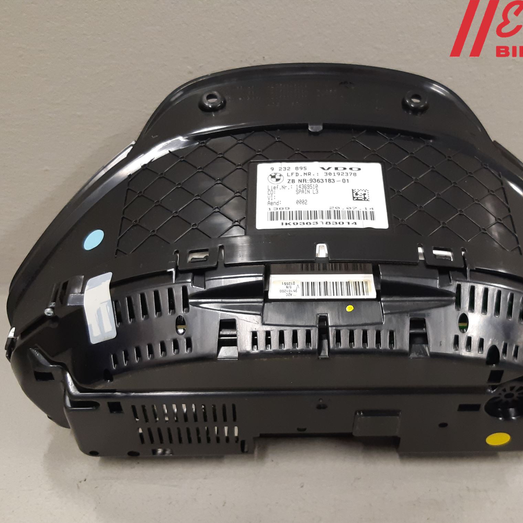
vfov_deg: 52.5
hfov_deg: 52.2
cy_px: 263
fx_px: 530
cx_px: 308
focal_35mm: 31
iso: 160
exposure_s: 1/50
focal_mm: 3.93
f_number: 1.7
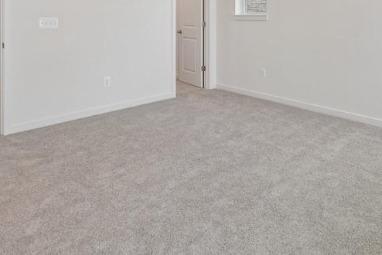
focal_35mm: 29
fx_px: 308
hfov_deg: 63.6
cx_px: 200
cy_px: 20
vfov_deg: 41.1
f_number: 8
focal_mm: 14
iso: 100
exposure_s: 1/20
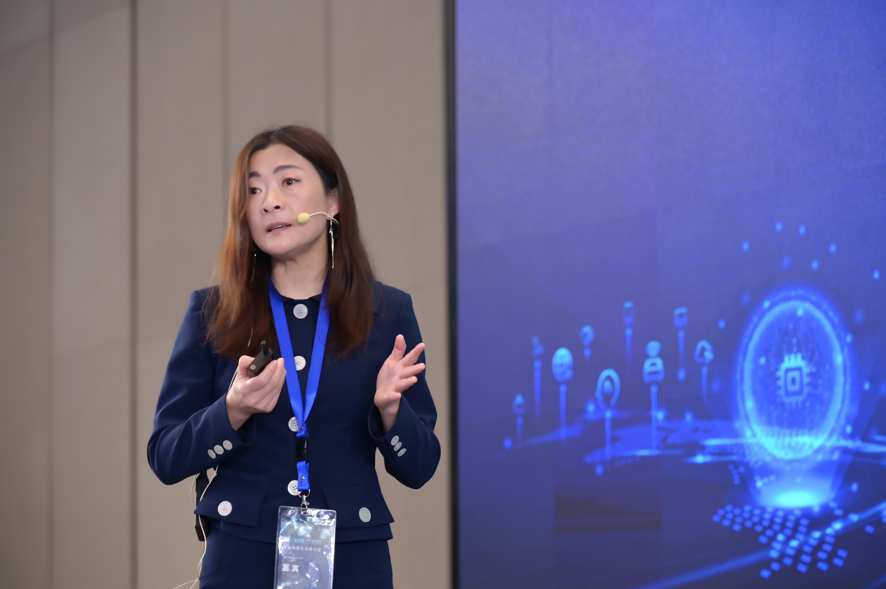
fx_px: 2951
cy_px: 294
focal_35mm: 120
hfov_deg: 17.1
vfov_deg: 11.4
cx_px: 443
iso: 1000
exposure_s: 1/125
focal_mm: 120
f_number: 4.5
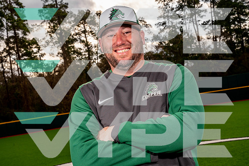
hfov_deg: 33.7
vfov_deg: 22.8
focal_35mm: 59
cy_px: 90
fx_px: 411
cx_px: 119
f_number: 11
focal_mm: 51
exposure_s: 1/125
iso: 100
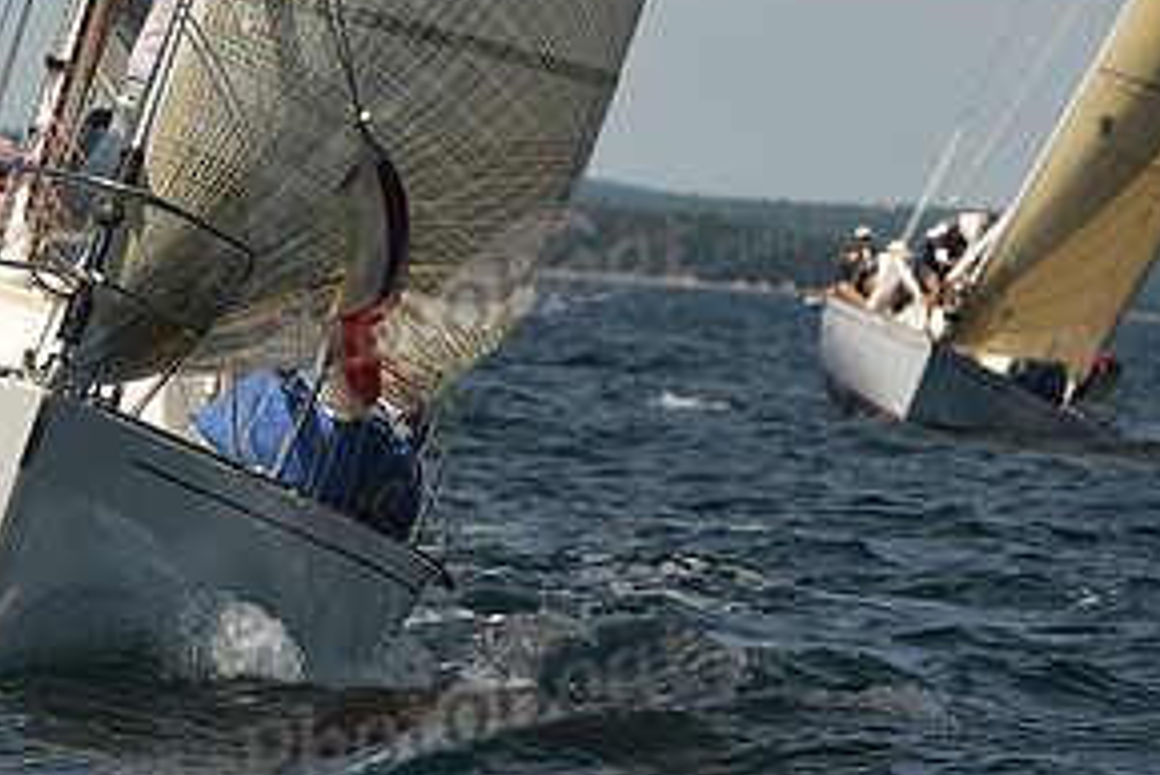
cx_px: 32
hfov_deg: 3.5
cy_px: 139
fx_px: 18794
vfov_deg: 2.4
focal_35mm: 583
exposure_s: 1/1000
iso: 250
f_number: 7.1
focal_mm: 290
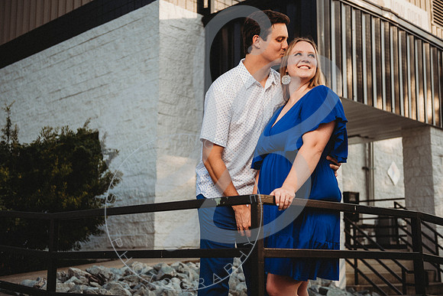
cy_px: 148
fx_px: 622
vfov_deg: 26.7
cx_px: 215
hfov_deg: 39.2
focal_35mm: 51
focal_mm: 48
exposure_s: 1/640
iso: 100
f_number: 2.8
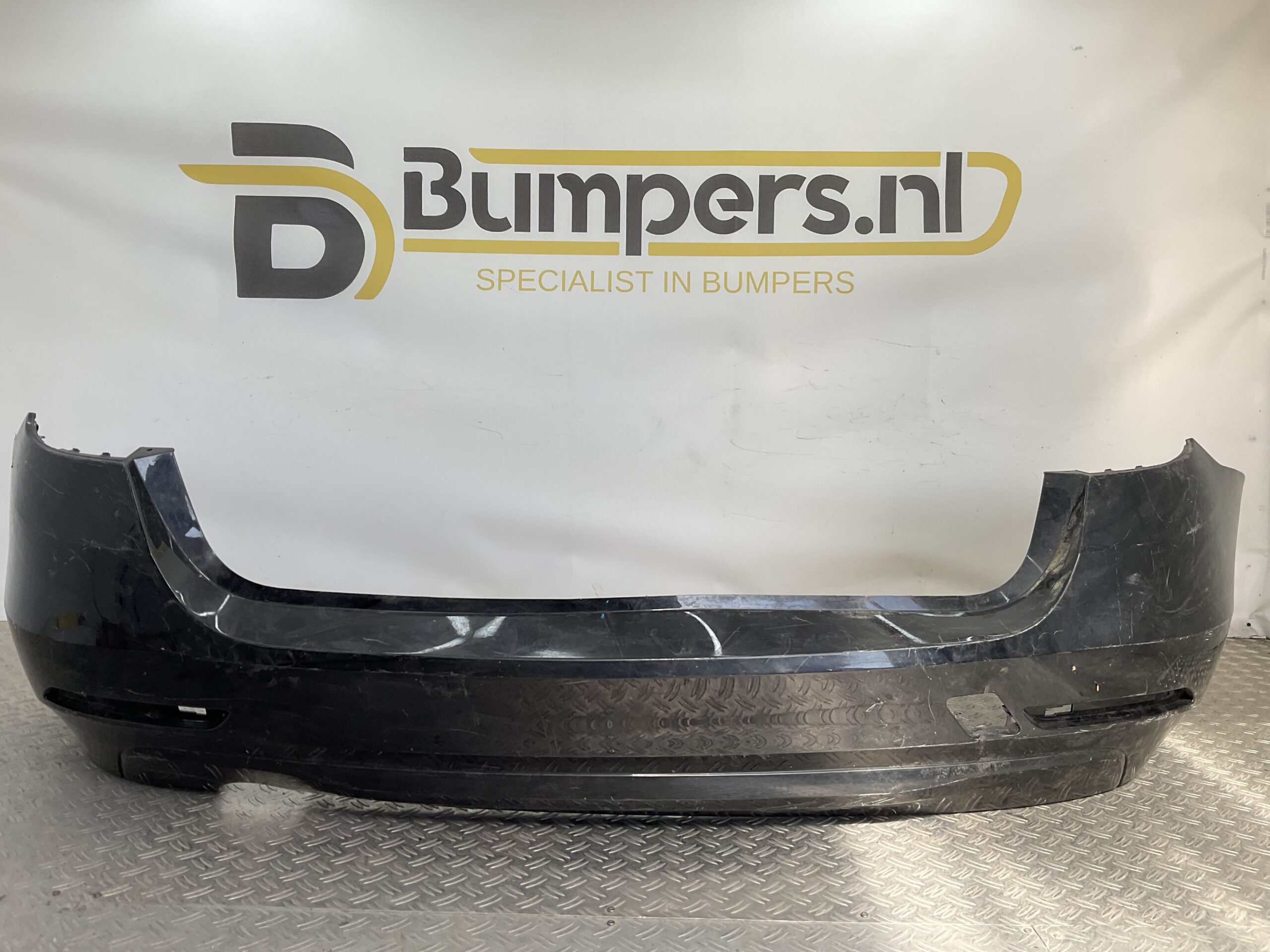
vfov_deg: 48.2
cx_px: 635
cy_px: 476
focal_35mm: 29
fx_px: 1064
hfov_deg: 61.7
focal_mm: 3
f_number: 1.8
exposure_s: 1/232
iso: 16
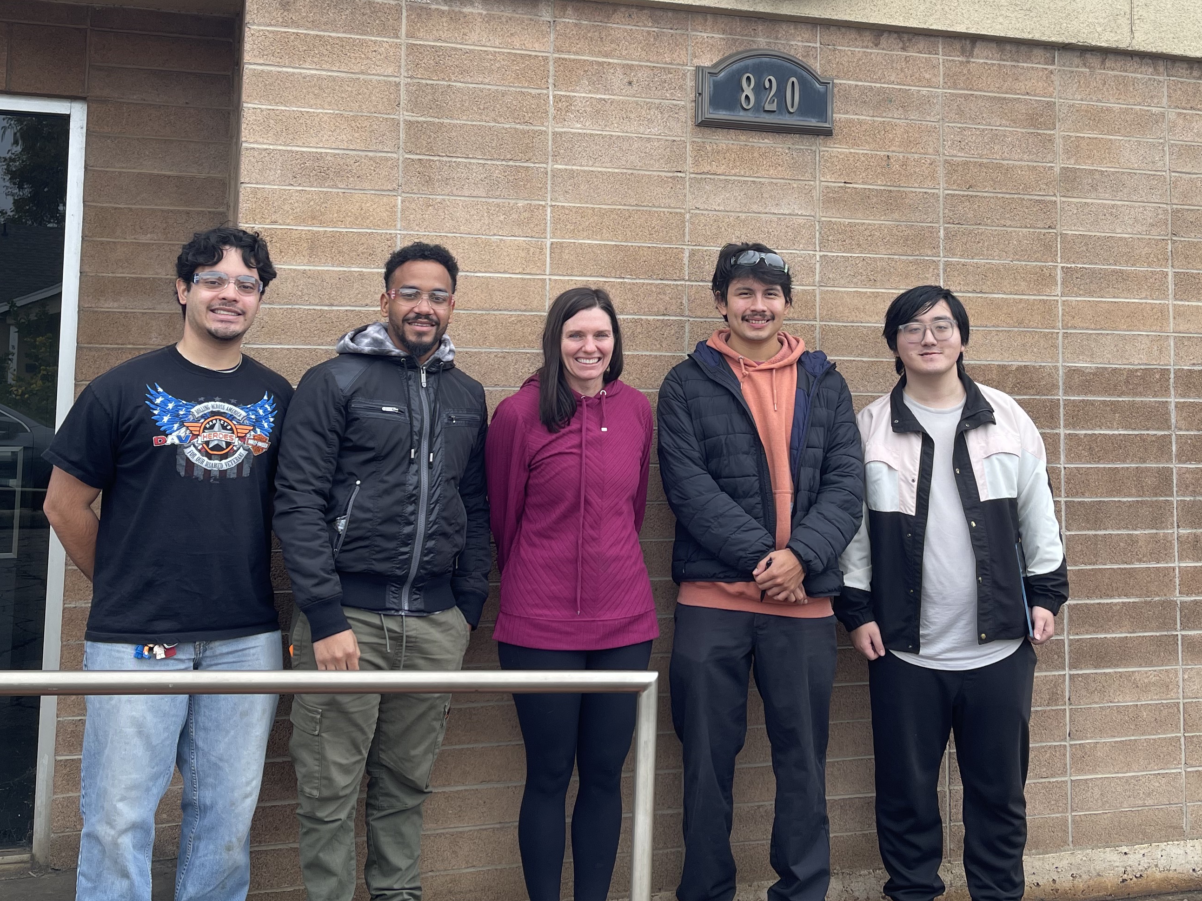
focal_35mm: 39
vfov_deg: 36.2
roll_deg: -1.0
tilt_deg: +4.0
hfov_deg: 47.8
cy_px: 264
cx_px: 660
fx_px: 1354
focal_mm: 5.1
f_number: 1.6
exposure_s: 1/226
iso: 32
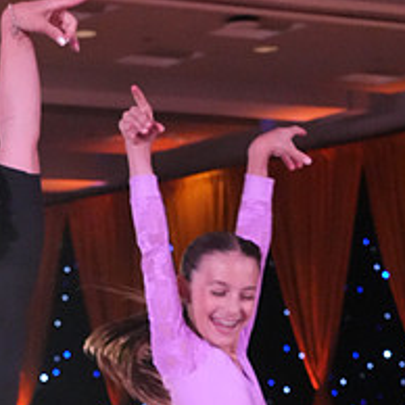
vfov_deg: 9.8
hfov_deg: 10.0
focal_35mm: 175
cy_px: 520
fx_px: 2316
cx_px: 99
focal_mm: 46
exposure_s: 1/400
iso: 8000
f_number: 7.1
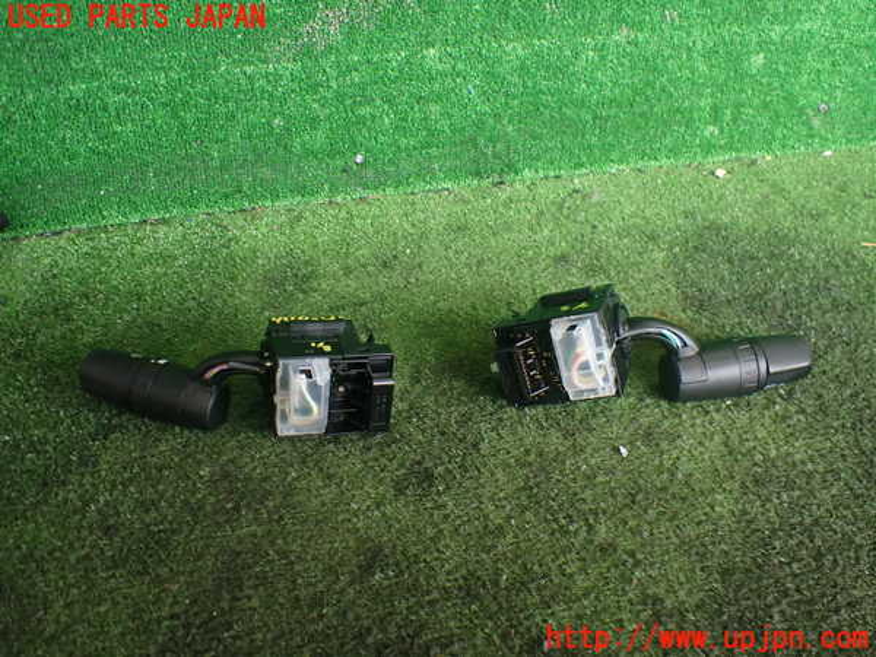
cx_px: 438
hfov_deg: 60.0
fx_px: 759
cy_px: 328
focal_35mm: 30
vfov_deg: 46.8
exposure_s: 1/125
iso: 320
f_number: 2.3
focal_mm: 5.4
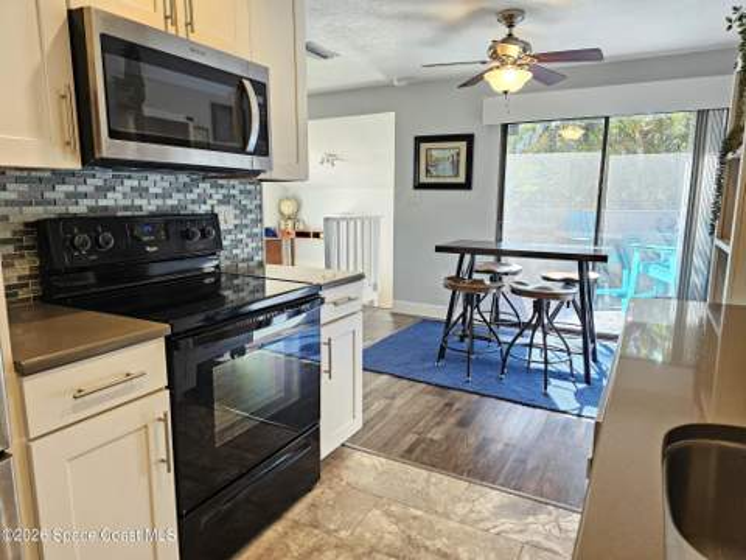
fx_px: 496
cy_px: 280
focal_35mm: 23
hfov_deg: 73.9
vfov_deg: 58.9
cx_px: 373
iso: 250
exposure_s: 1/120
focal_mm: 6.3
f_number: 1.7
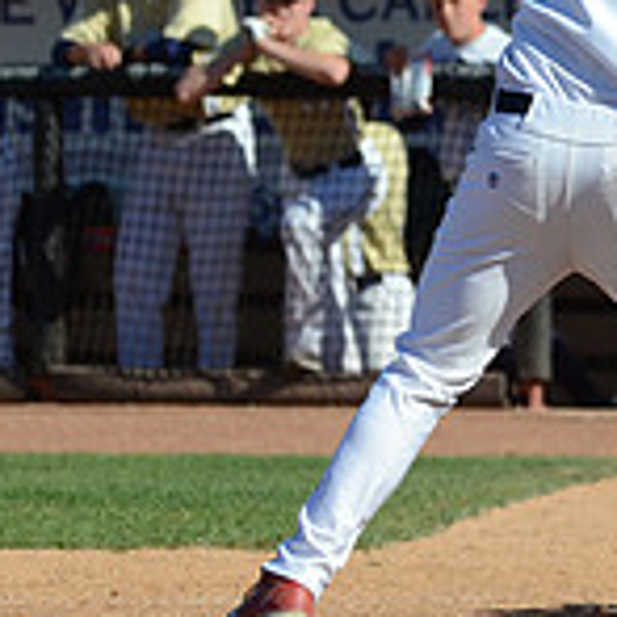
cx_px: 575
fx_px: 14176
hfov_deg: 2.5
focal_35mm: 703
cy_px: 92
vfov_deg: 2.5
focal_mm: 140
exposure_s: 1/8000
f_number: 4.8
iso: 800
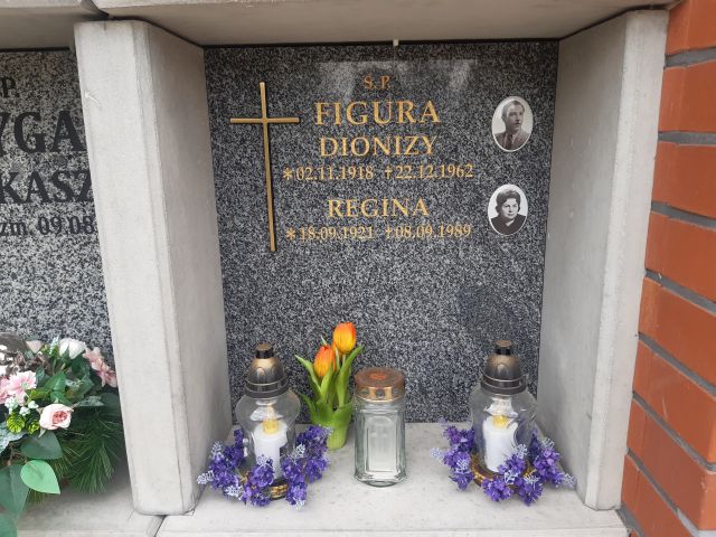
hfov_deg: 67.3
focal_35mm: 26
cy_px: 268
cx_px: 358
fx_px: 538
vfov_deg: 53.1
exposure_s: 1/318
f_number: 1.7
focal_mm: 3.92
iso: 40
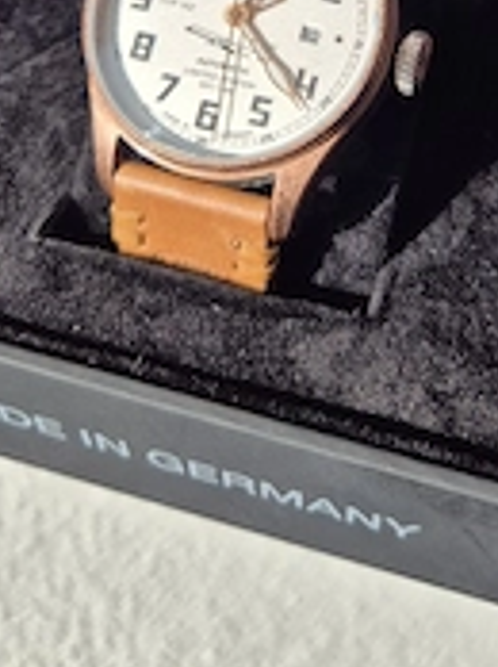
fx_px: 1019
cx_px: 341
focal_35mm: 53
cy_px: -42
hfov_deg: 27.3
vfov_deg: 32.4
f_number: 1.8
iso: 25
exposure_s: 1/909
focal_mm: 5.4
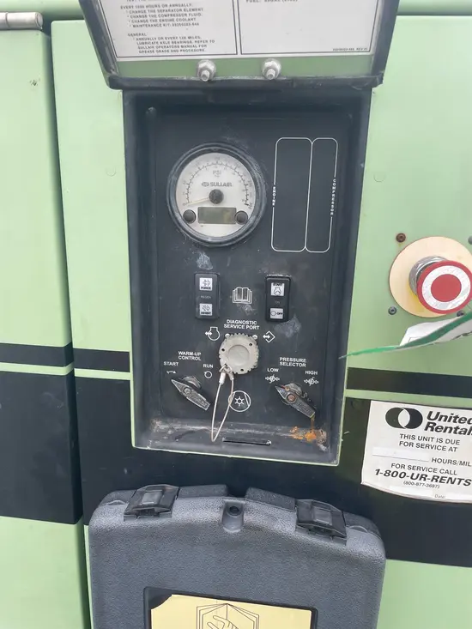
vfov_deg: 67.3
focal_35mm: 26
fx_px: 473
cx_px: 236
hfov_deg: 53.1
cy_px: 314
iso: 32
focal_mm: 4.2
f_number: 1.6
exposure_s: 1/256
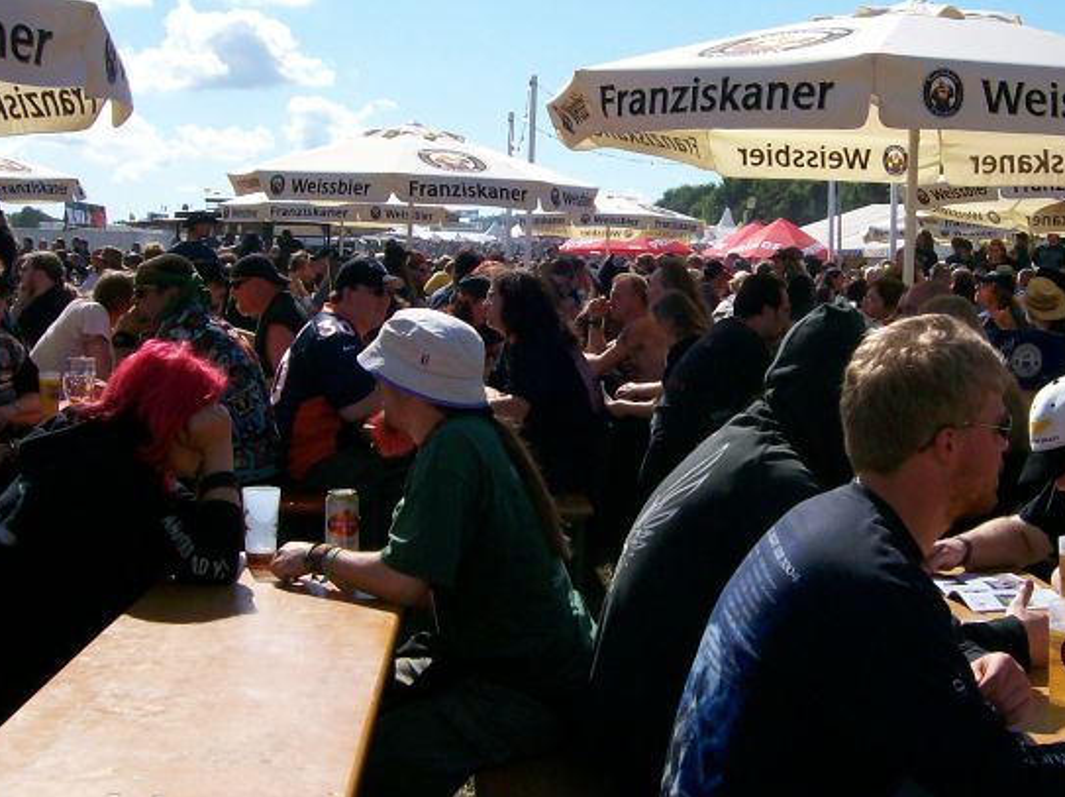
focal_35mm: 53
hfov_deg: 36.1
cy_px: 334
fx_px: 1629
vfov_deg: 27.4
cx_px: 604
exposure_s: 1/879
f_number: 4.8
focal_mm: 6
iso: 80
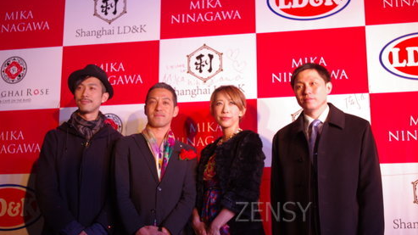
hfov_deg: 39.9
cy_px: 132
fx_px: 576
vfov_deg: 23.0
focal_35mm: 52
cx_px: 211
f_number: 4
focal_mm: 32.5
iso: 400
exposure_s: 1/100
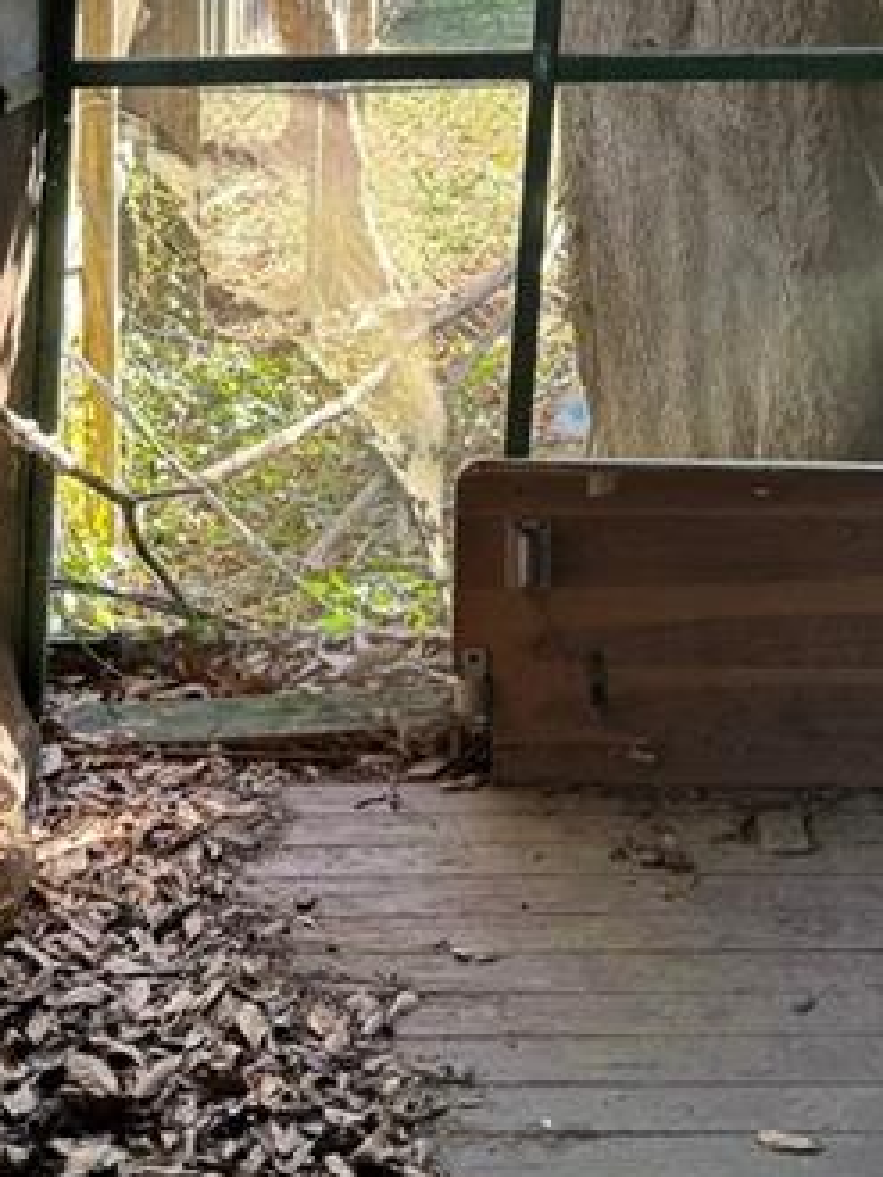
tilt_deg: -4.3
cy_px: 43
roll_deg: -3.2
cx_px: 608
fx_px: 1903
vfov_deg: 32.1
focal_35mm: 56
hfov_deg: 25.9
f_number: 1.78
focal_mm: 6.86
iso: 100
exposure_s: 1/121
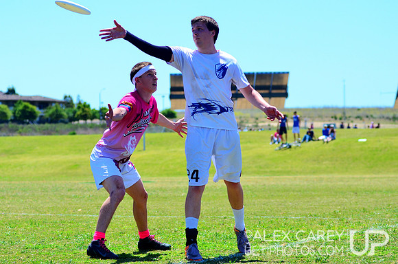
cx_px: 199
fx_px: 1324
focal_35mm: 120
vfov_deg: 11.4
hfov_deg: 17.1
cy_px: 132
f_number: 4
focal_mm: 80
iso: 500
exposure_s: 1/4000
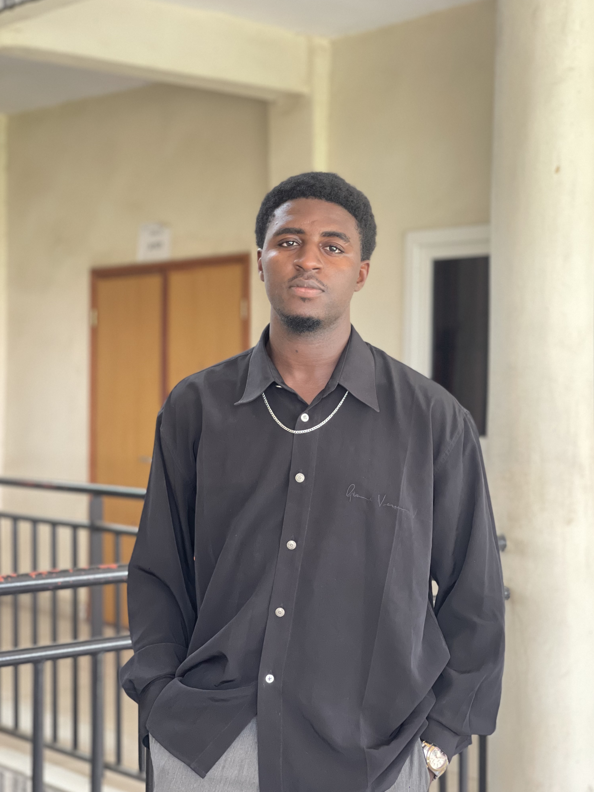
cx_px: 300
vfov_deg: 29.8
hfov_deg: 22.6
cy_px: 397
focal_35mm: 65
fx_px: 1487
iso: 250
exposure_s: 1/63
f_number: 2.2
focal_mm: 7.5
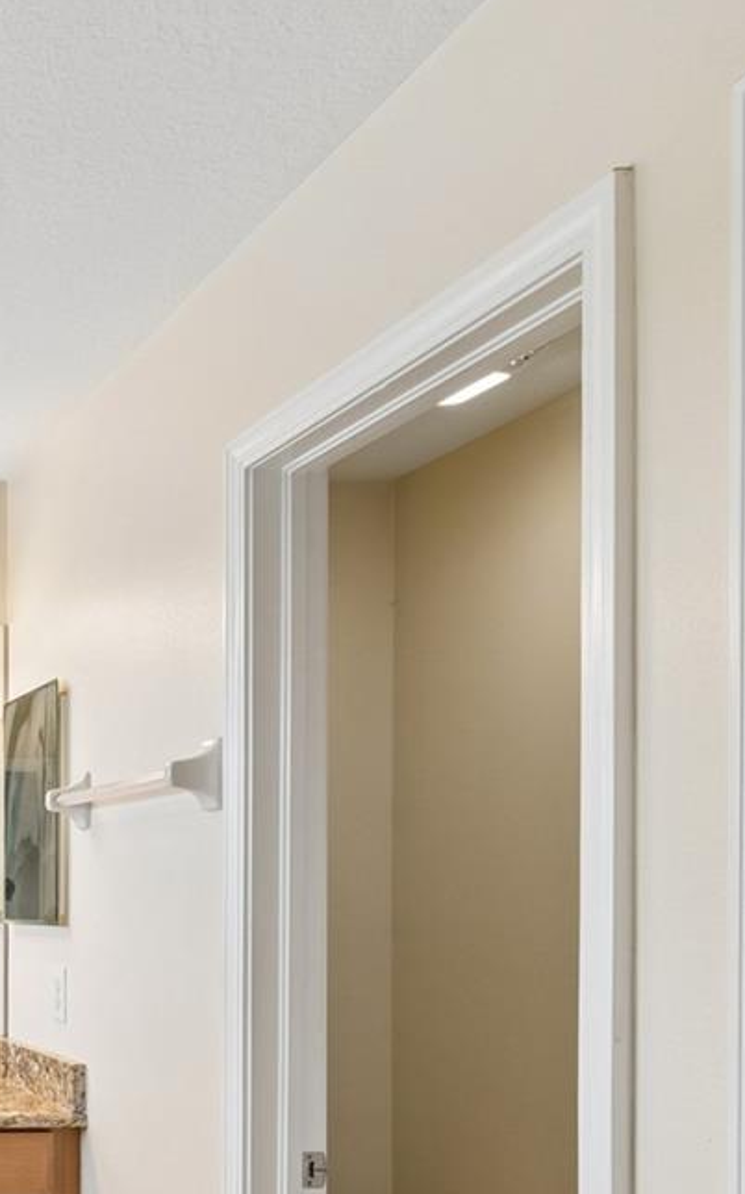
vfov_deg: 49.1
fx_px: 1236
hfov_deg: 25.1
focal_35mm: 38
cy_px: 923
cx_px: -385
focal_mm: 10
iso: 100
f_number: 7.1
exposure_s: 1/6
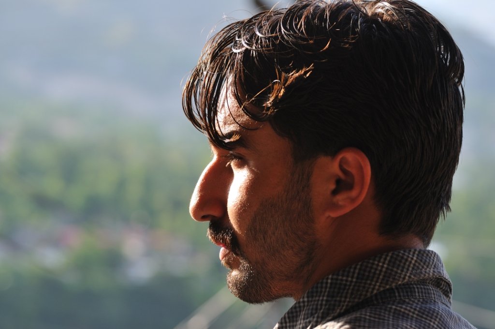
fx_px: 1689
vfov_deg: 11.1
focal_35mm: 123
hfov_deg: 16.7
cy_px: 164
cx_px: 248
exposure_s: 1/125
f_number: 5.6
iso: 200
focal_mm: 82
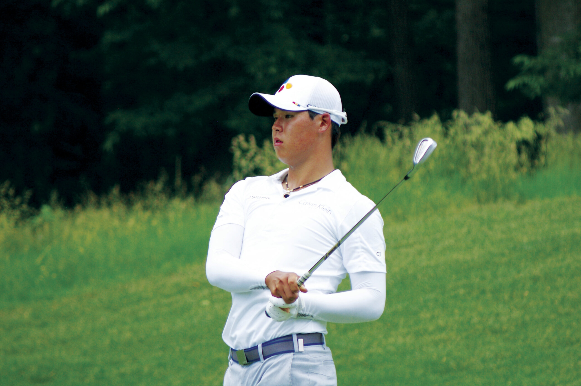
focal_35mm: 270
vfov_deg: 5.1
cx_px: 290
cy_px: 193
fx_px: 4353
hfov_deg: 7.6
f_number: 6.7
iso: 400
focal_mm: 180
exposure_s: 1/350
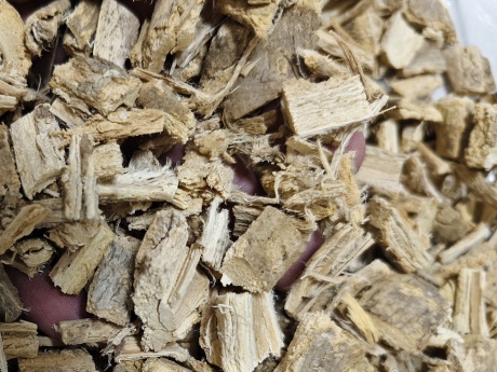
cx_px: 85
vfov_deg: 35.1
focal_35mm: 40
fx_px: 574
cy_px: 281
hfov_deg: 44.1
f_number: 1.88
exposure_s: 1/50
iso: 596
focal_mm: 5.56
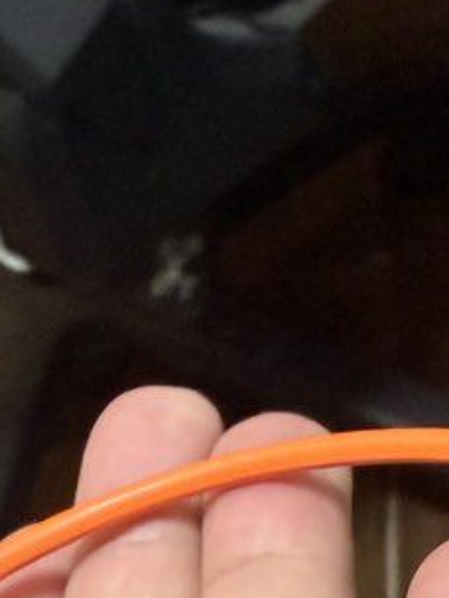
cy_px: 858
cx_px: 63
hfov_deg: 14.5
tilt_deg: -51.1
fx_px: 1747
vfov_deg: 17.7
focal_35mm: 101
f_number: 2.2
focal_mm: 2.22
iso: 400
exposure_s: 1/60
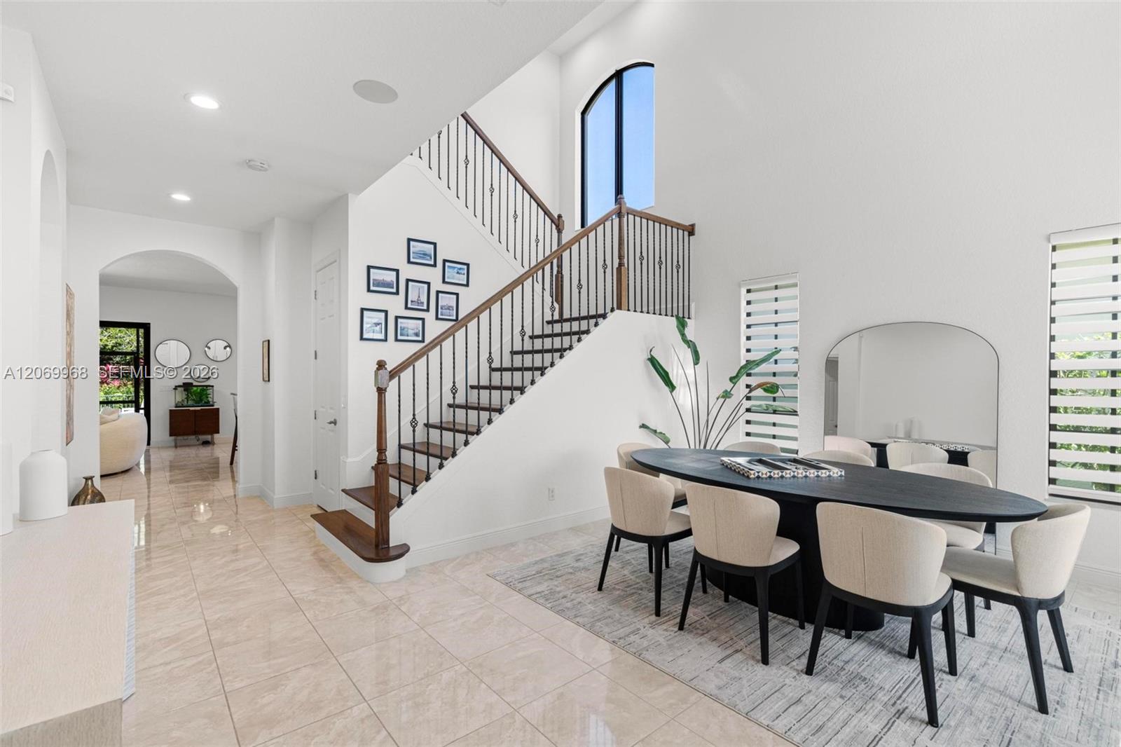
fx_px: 498
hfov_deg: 96.7
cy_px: 374
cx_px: 560
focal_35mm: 16
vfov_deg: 73.7
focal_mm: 16
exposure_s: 1/5
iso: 400
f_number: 8
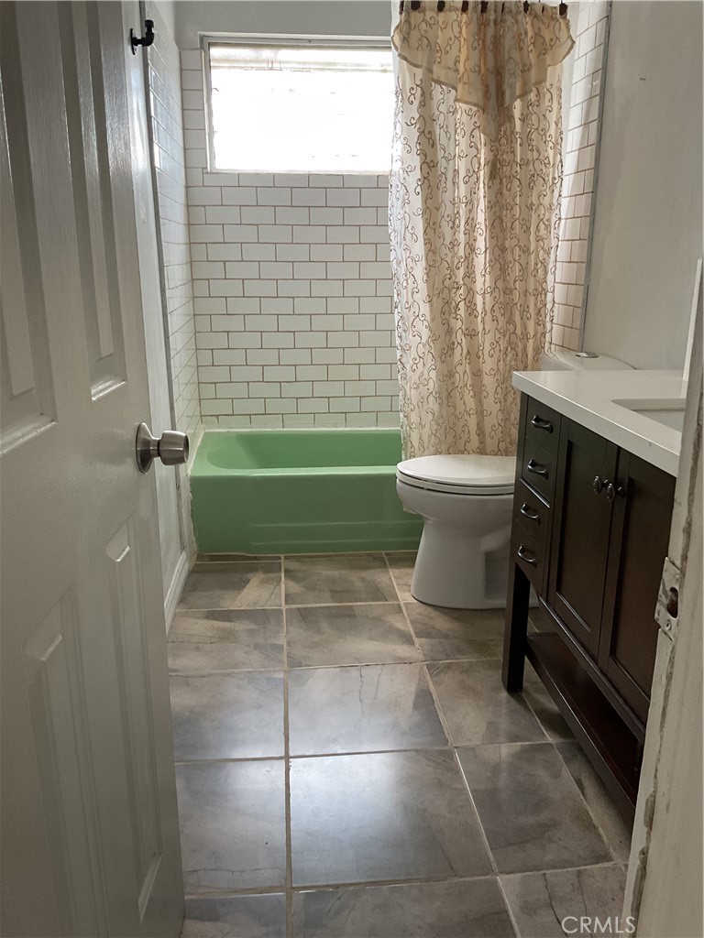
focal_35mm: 29
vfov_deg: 61.7
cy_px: 469
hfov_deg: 48.2
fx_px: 786
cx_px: 352
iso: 125
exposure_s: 1/60
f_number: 1.8
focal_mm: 3
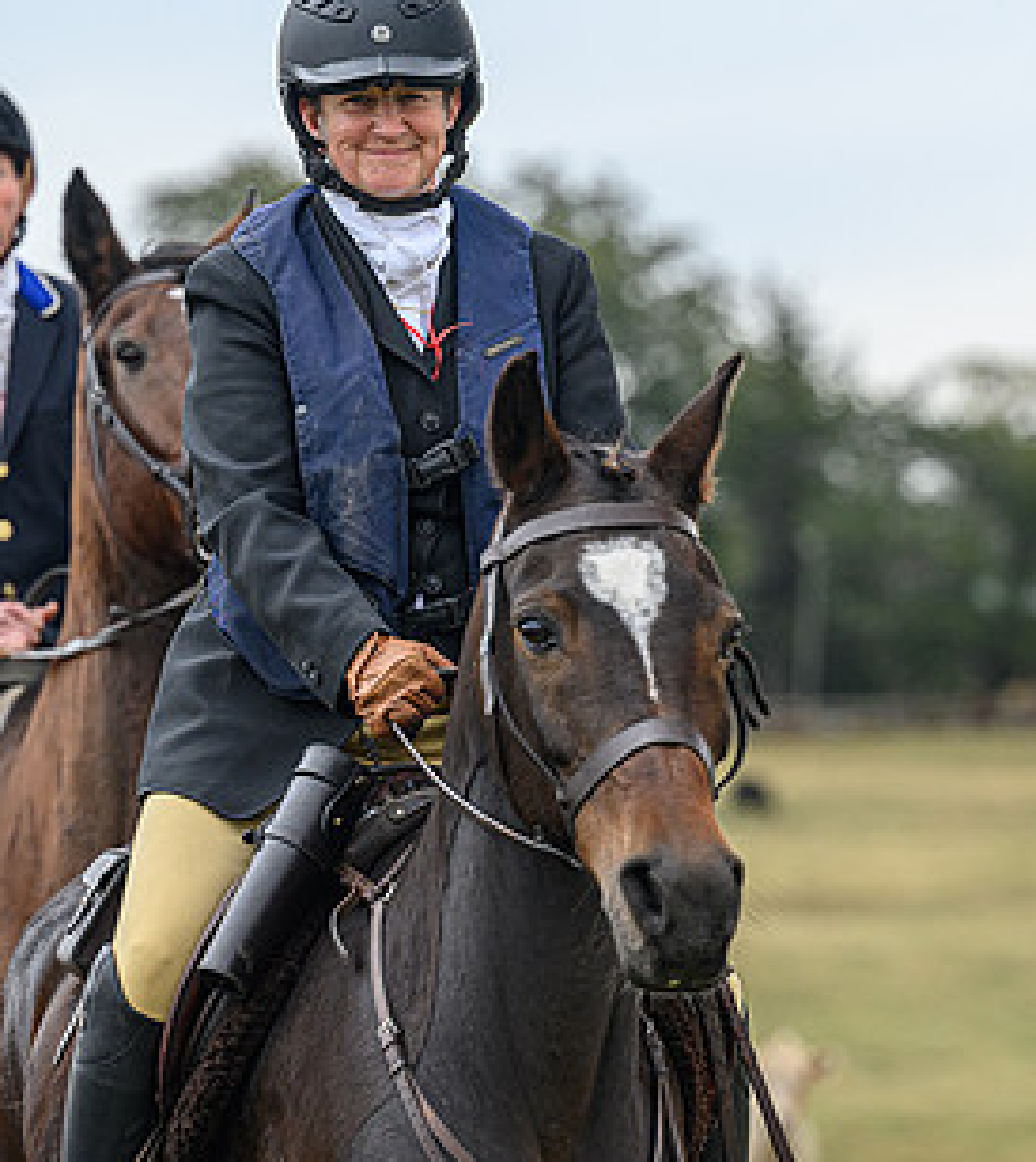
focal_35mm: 276
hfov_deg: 6.0
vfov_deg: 6.7
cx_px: 562
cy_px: 757
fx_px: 9924
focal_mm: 140
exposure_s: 1/800
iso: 500
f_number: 3.5
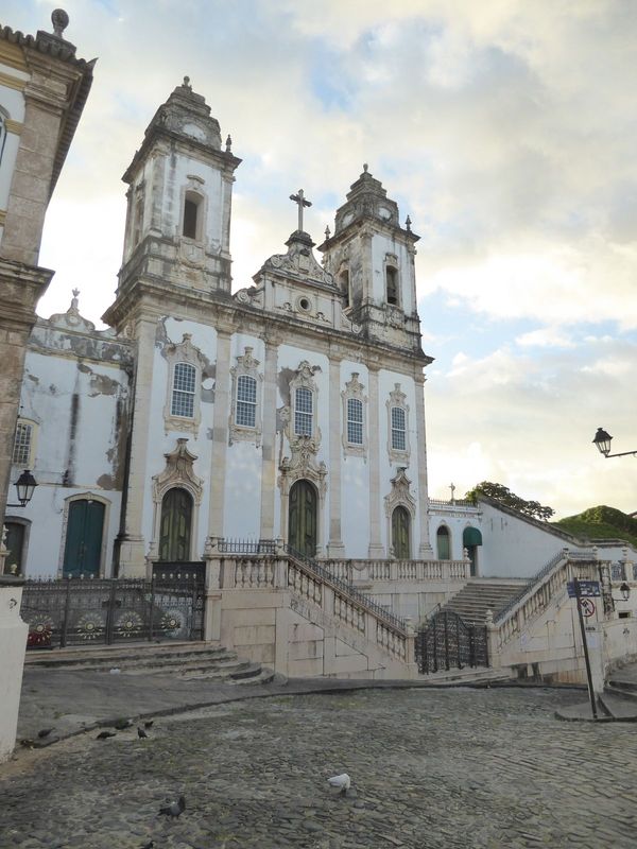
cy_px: 424
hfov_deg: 54.9
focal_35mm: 25
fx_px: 613
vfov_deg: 69.4
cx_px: 318
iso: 160
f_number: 3.3
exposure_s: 1/250
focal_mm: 4.3
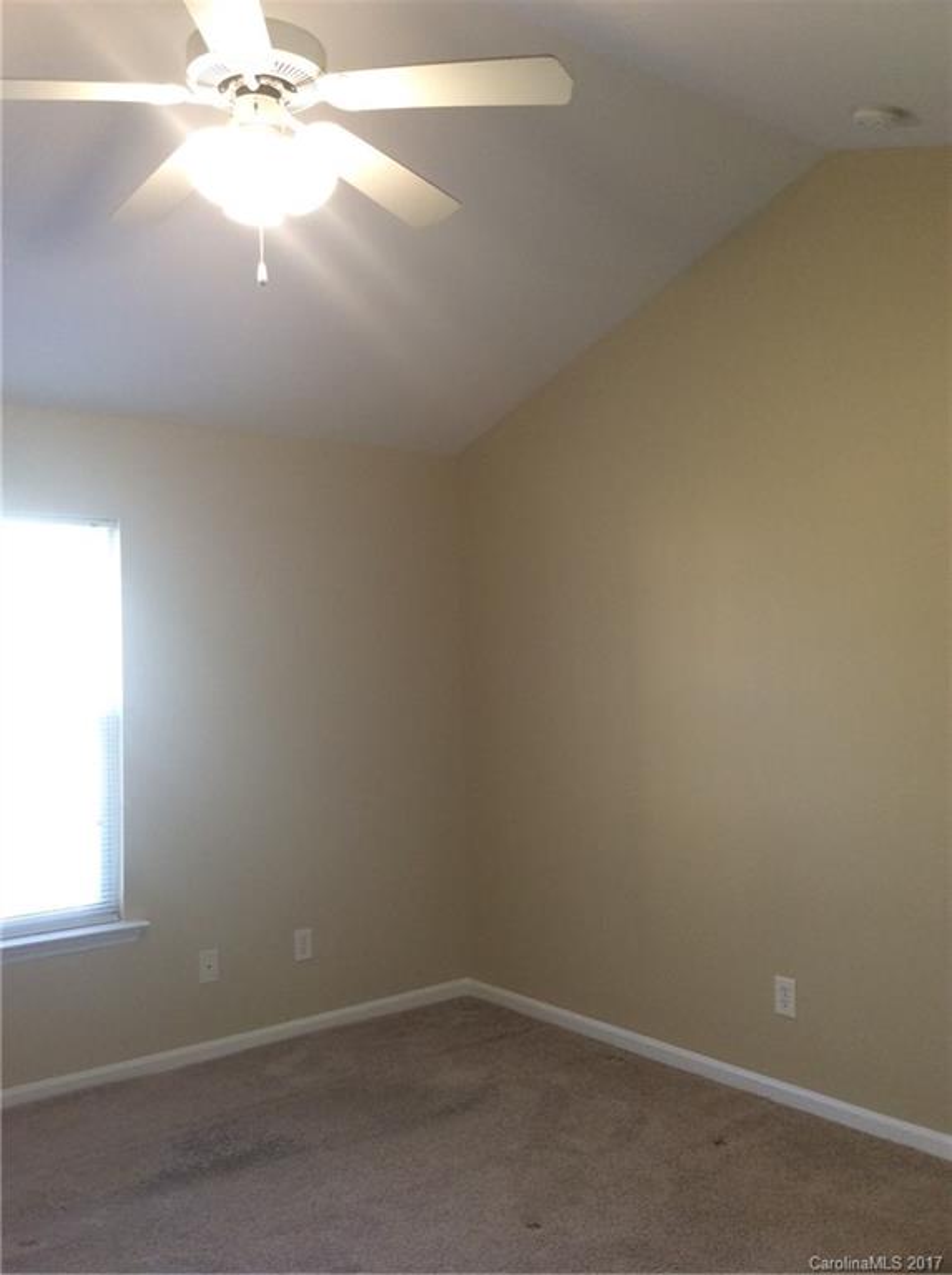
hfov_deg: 44.0
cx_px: 476
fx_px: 1177
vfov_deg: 56.9
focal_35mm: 32
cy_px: 638
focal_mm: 3.3
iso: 80
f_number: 2.4
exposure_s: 1/24
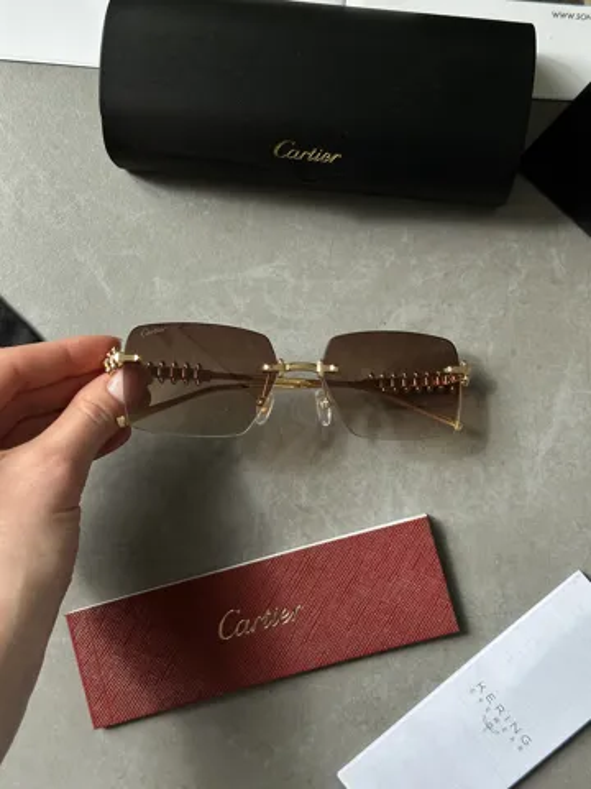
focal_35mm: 48
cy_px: 394
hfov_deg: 30.3
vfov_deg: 39.7
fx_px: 1093
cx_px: 296
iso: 64
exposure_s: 1/277
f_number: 1.78
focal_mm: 6.86
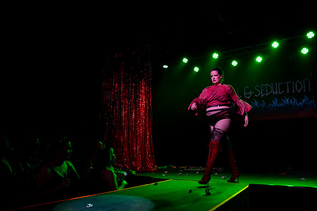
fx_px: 229
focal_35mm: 26
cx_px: 158
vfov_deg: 49.4
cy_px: 106
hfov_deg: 69.3
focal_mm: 24
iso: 4000
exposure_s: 1/160
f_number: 4
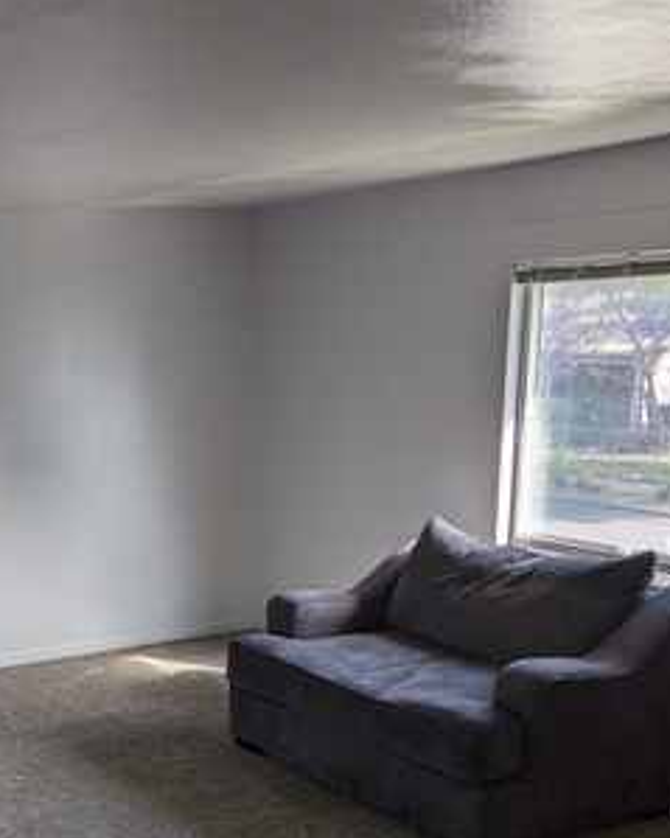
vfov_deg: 36.1
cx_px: 104
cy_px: 667
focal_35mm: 50
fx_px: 1240
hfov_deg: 29.3
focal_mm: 6.81
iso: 29
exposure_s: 1/130
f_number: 1.85
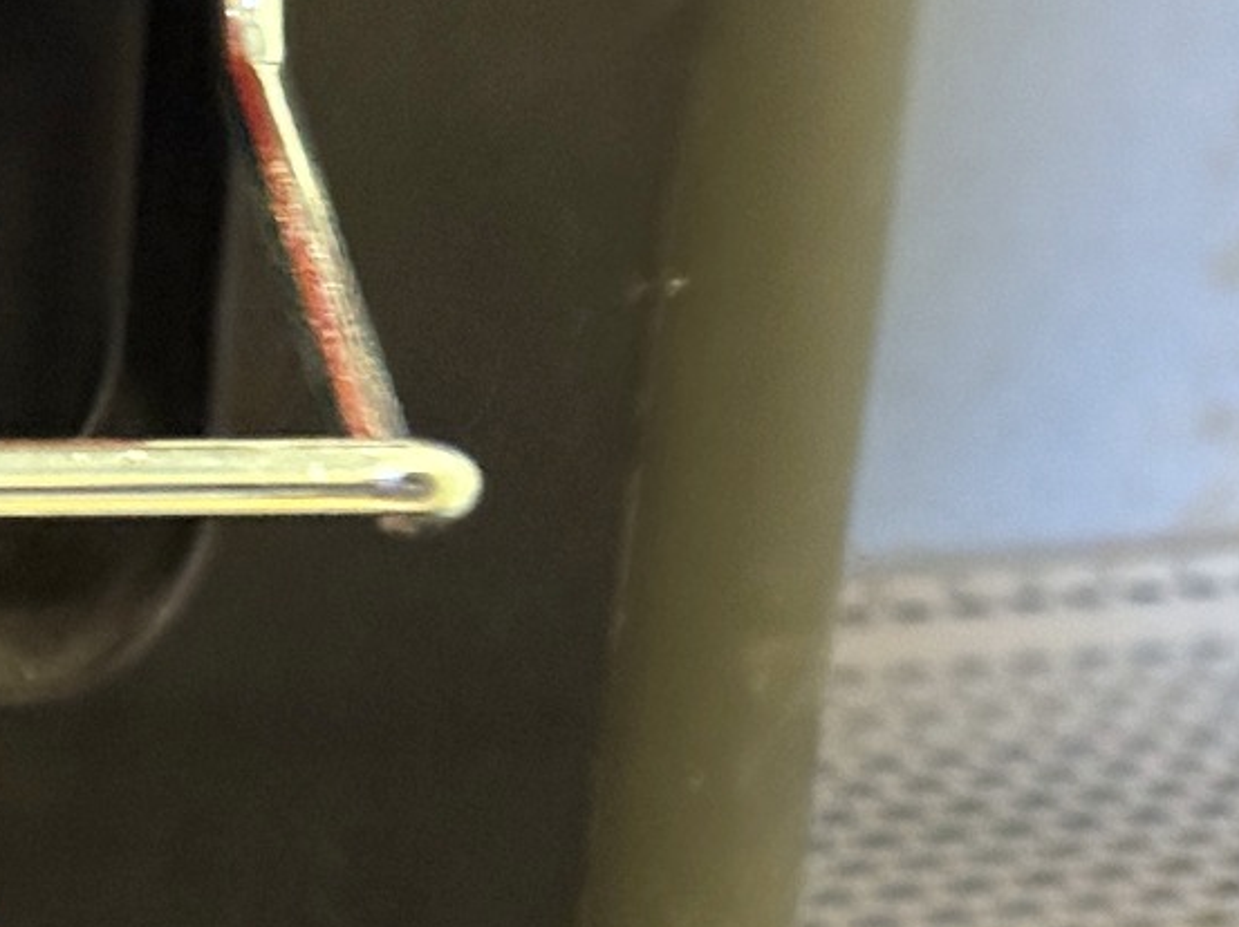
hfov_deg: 13.5
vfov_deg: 10.5
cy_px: 1117
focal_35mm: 139
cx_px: -497
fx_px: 4972
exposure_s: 1/25
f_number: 1.78
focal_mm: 6.76
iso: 640
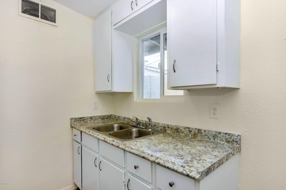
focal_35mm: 20
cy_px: 95
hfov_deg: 85.4
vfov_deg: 63.2
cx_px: 143
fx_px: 155
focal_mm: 13
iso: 320
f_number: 7.1
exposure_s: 1/125
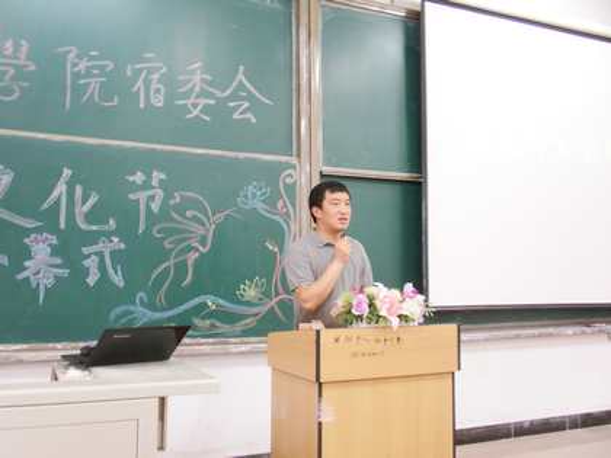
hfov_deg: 50.1
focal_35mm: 37
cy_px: 229
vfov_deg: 38.7
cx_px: 306
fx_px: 653
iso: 100
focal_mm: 6.6
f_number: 3.5
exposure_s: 1/4
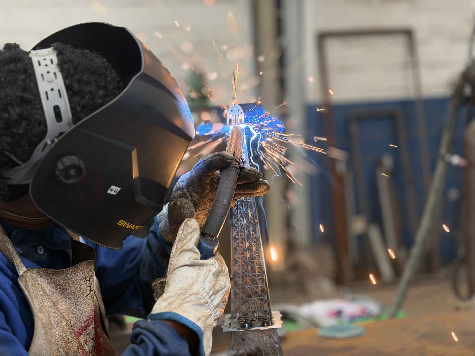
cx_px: 238
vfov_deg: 30.3
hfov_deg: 39.7
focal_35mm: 48
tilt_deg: -4.3
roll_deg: +3.9
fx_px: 659
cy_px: 178
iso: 80
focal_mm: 6.76
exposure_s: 1/60
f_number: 1.78
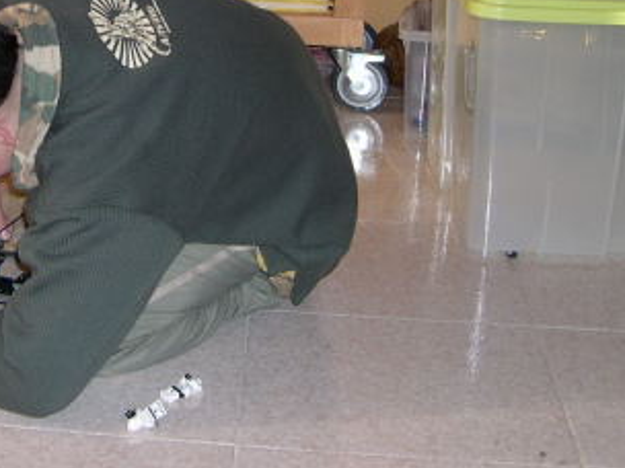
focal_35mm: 80
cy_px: -8
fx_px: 1444
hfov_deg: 23.9
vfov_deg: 17.9
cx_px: 86
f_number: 2.8
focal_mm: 8
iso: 100
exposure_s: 1/60
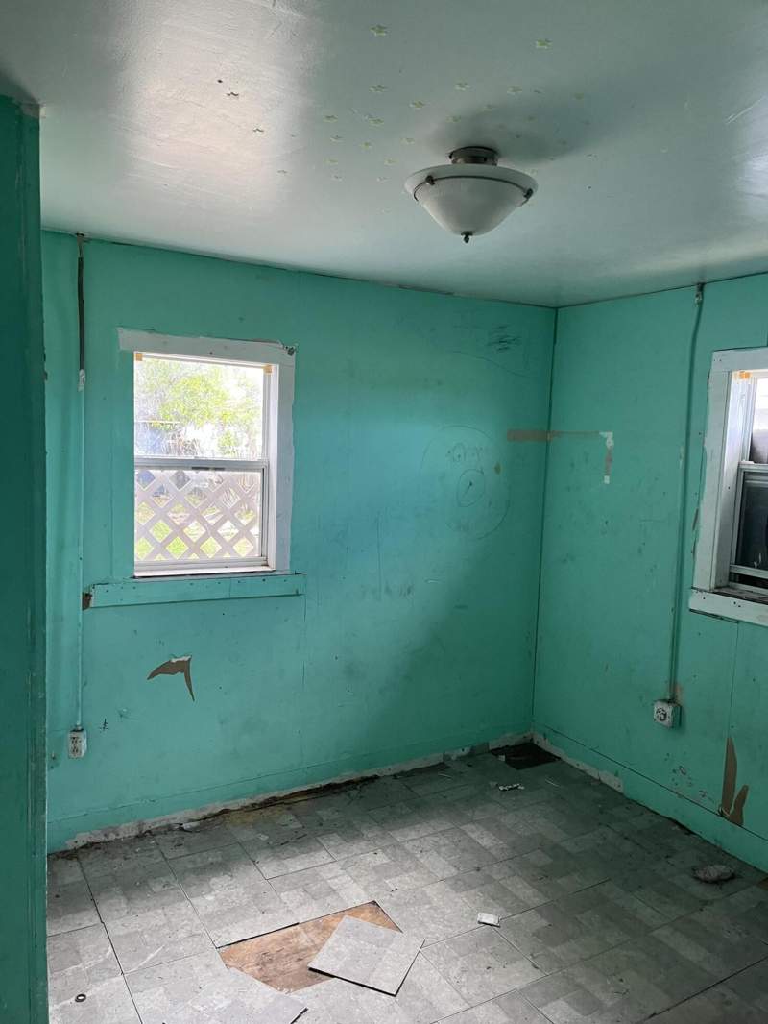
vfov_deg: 67.3
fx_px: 769
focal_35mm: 26
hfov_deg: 53.1
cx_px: 384
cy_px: 512
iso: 125
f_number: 1.6
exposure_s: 1/72
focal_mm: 5.1
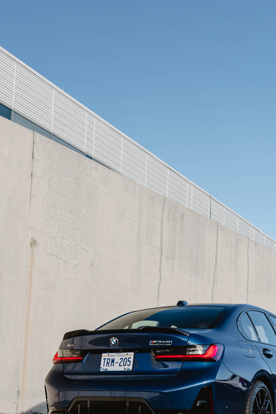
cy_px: 316
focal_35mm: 54
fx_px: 618
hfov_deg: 25.1
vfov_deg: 36.1
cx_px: 173
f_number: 7.1
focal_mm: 30.4
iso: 200
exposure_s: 1/160
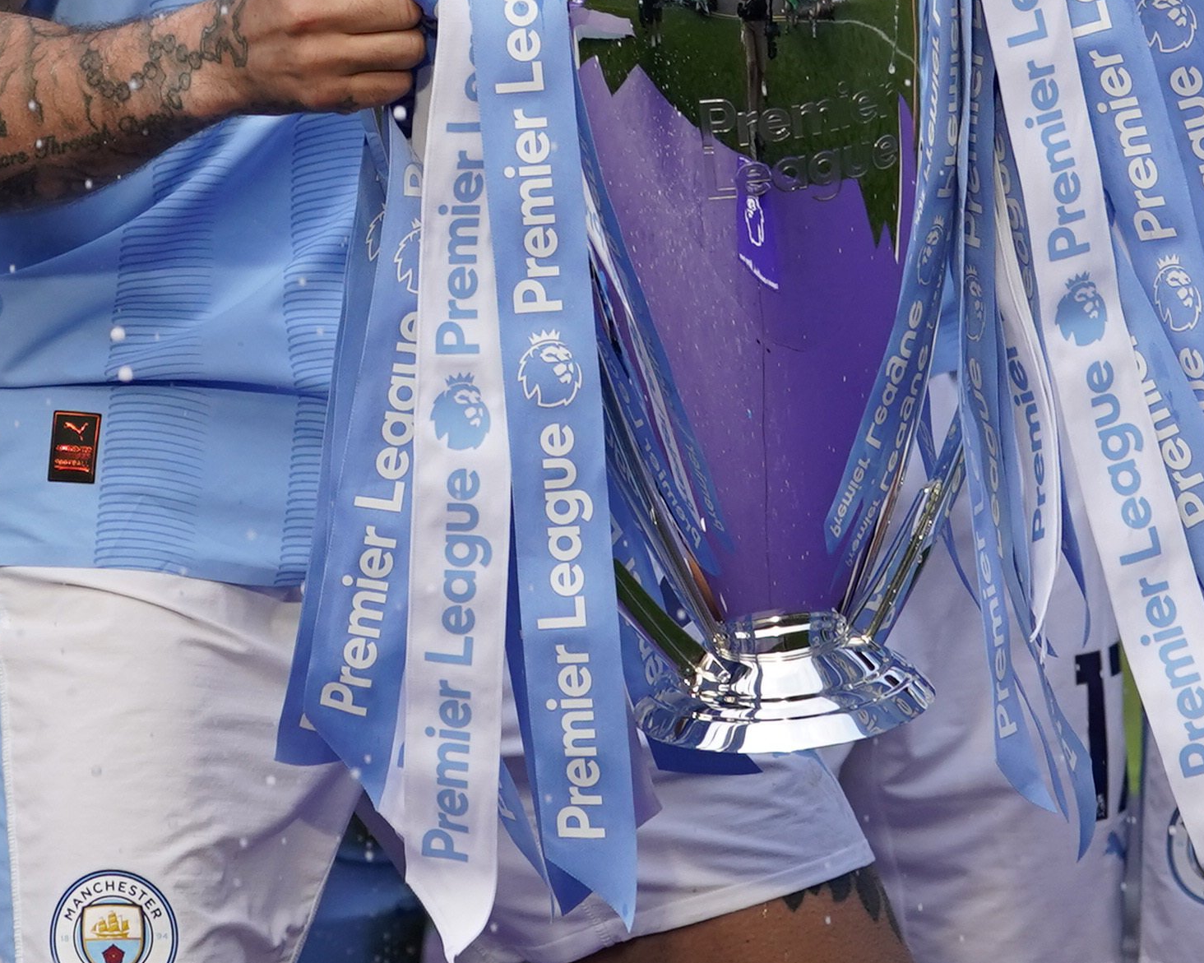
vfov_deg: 4.4
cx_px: 219
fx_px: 12471
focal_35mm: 350
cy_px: -512
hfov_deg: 5.5
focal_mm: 91
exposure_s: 1/2500
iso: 640
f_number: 2.8
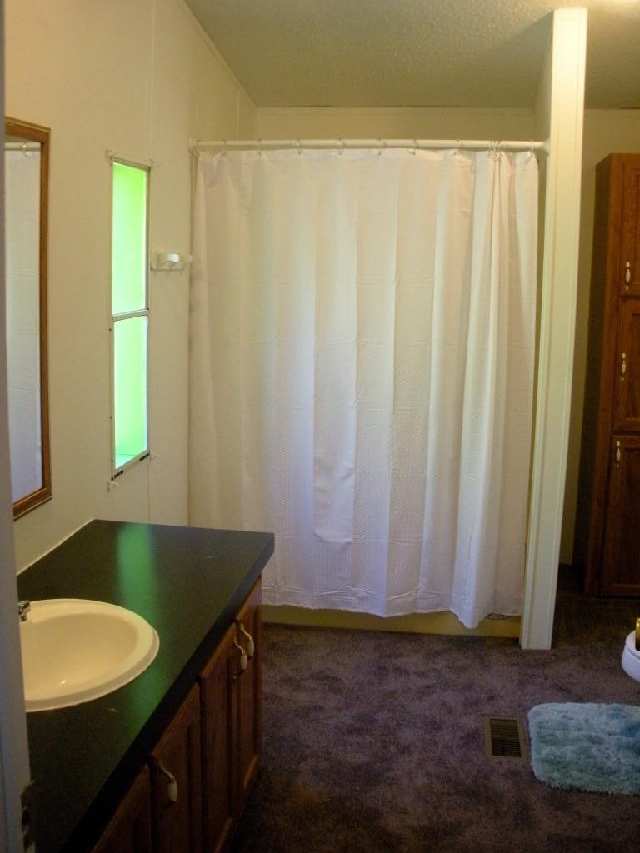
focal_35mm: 36
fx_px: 887
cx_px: 320
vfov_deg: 51.4
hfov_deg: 39.7
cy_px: 426
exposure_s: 1/30
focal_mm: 6.3
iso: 400
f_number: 3.5
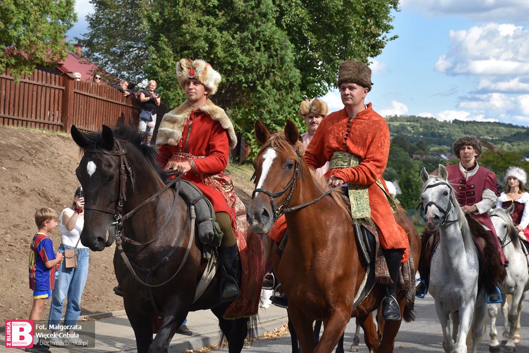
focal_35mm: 75
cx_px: 264
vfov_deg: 18.2
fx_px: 1102
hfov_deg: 27.0
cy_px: 176
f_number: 9
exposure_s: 1/320
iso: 200
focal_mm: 50
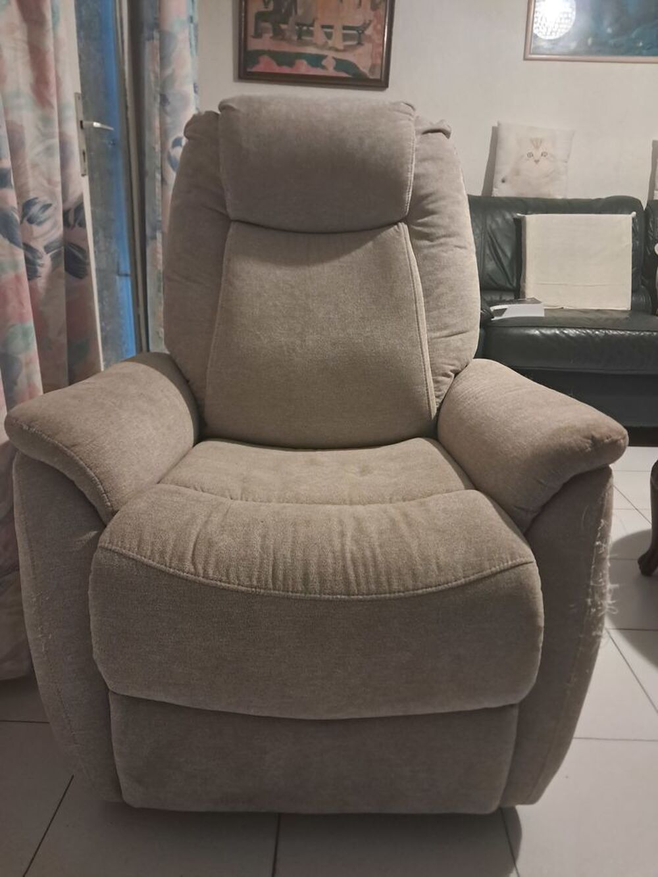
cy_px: 438
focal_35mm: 27
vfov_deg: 65.3
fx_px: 684
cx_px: 329
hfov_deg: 51.4
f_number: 1.8
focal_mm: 4
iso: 1000
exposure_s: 1/20
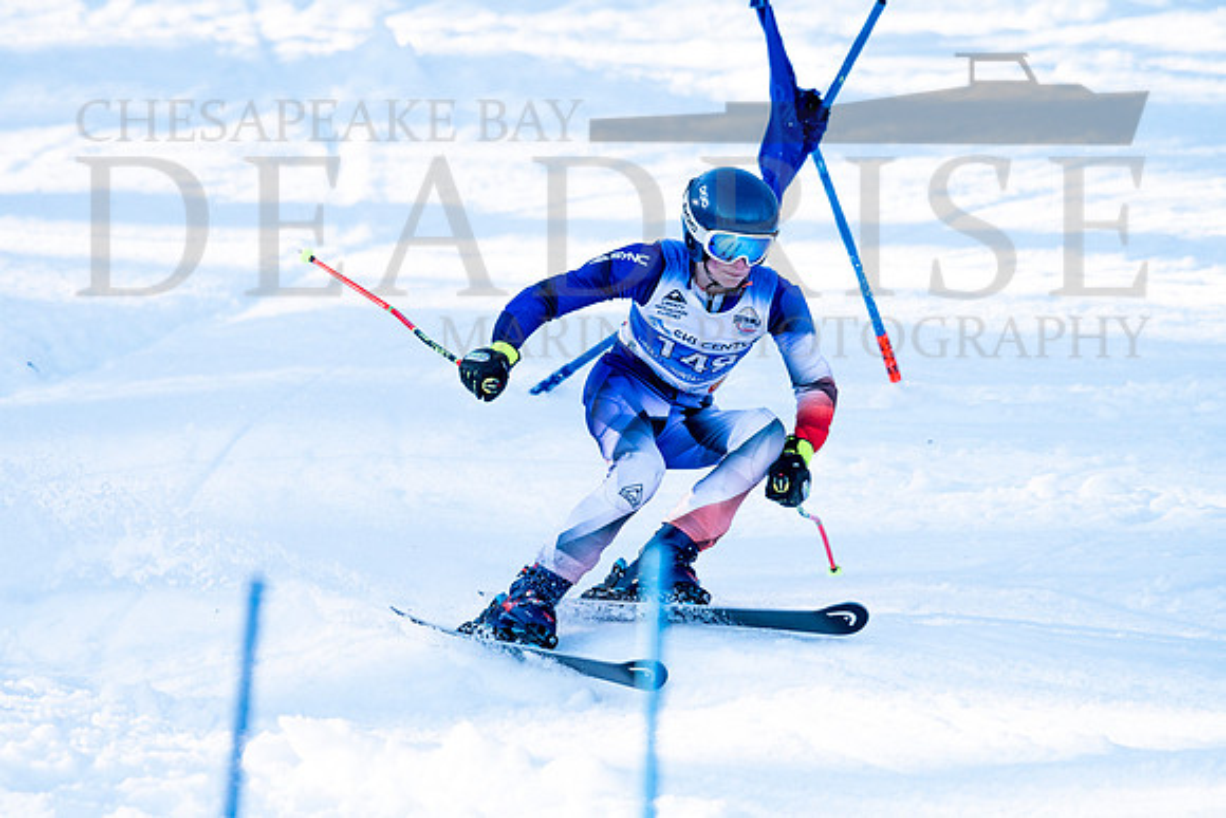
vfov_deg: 2.1
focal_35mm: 640
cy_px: 351
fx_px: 21812
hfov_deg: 3.2
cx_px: 525
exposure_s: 1/2000
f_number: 8
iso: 1250
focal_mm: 560
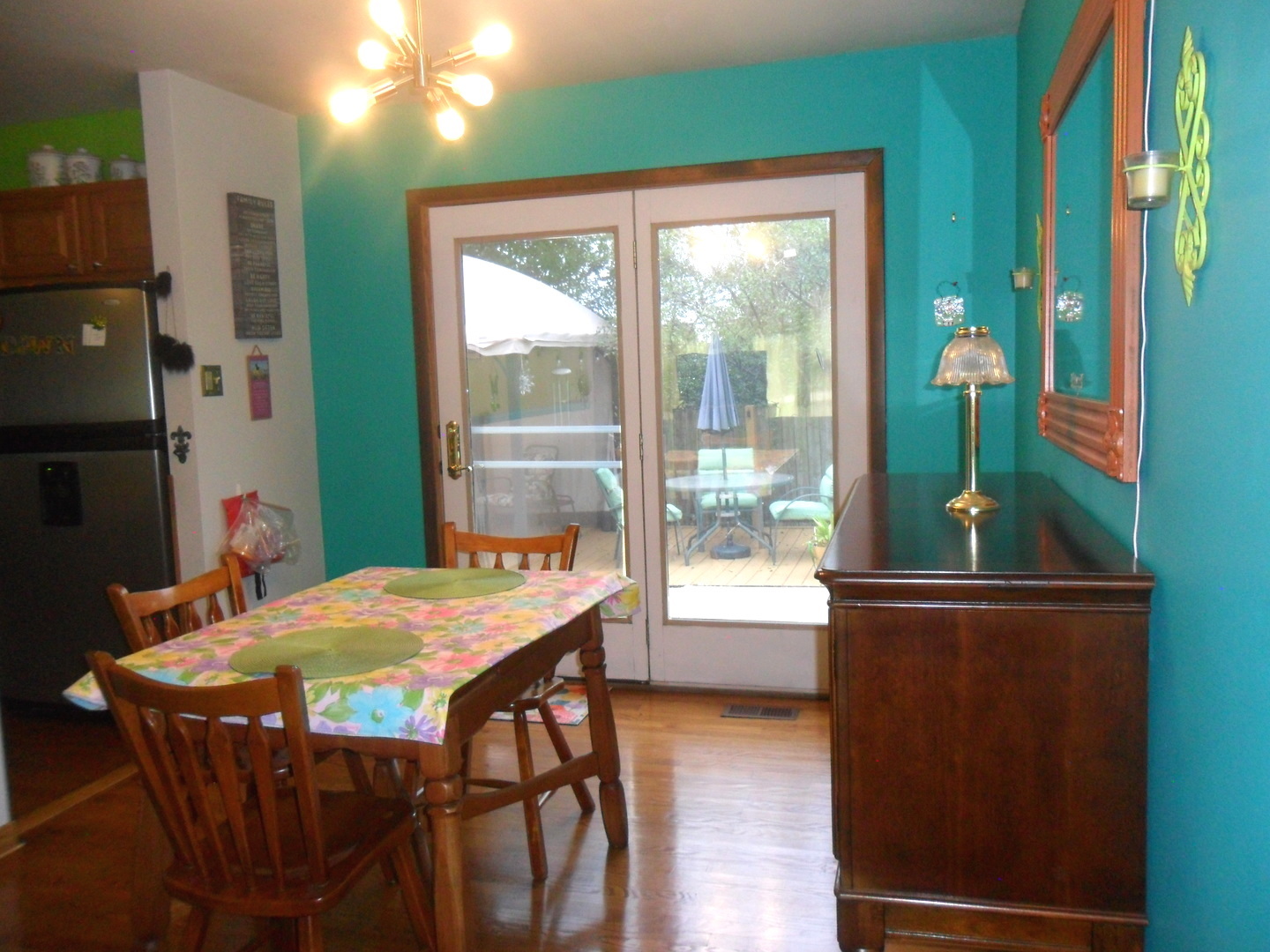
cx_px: 635
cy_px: 476
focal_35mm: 27
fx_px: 991
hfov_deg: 65.3
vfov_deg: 51.4
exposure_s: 1/45
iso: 240
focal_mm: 4.9
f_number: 3.5
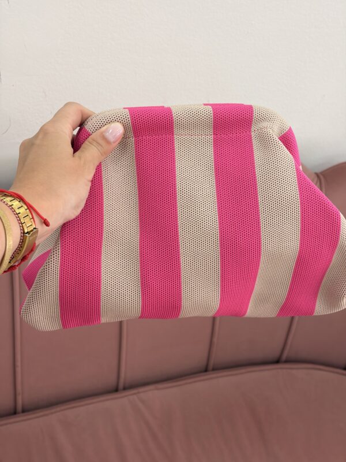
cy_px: 231
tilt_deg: -42.8
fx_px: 693
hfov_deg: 28.0
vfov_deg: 36.8
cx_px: 173
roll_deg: -13.7
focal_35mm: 52
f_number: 1.6
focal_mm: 5.96
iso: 50
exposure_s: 1/121
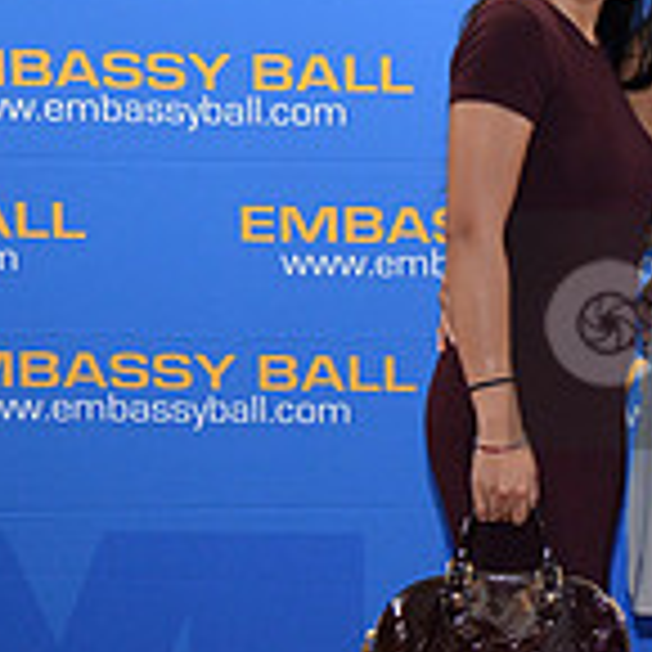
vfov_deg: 13.5
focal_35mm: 129
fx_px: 2749
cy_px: 330
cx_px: 998
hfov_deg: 12.8
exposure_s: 1/250
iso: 1600
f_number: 4
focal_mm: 38
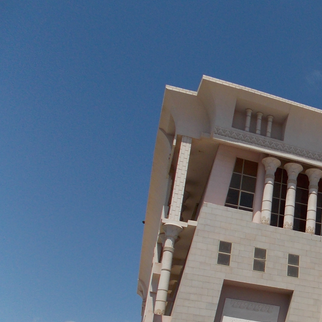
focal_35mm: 57
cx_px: 400
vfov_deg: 28.9
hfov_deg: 26.3
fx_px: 600
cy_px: 285
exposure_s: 1/250
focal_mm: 4
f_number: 9.9
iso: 80
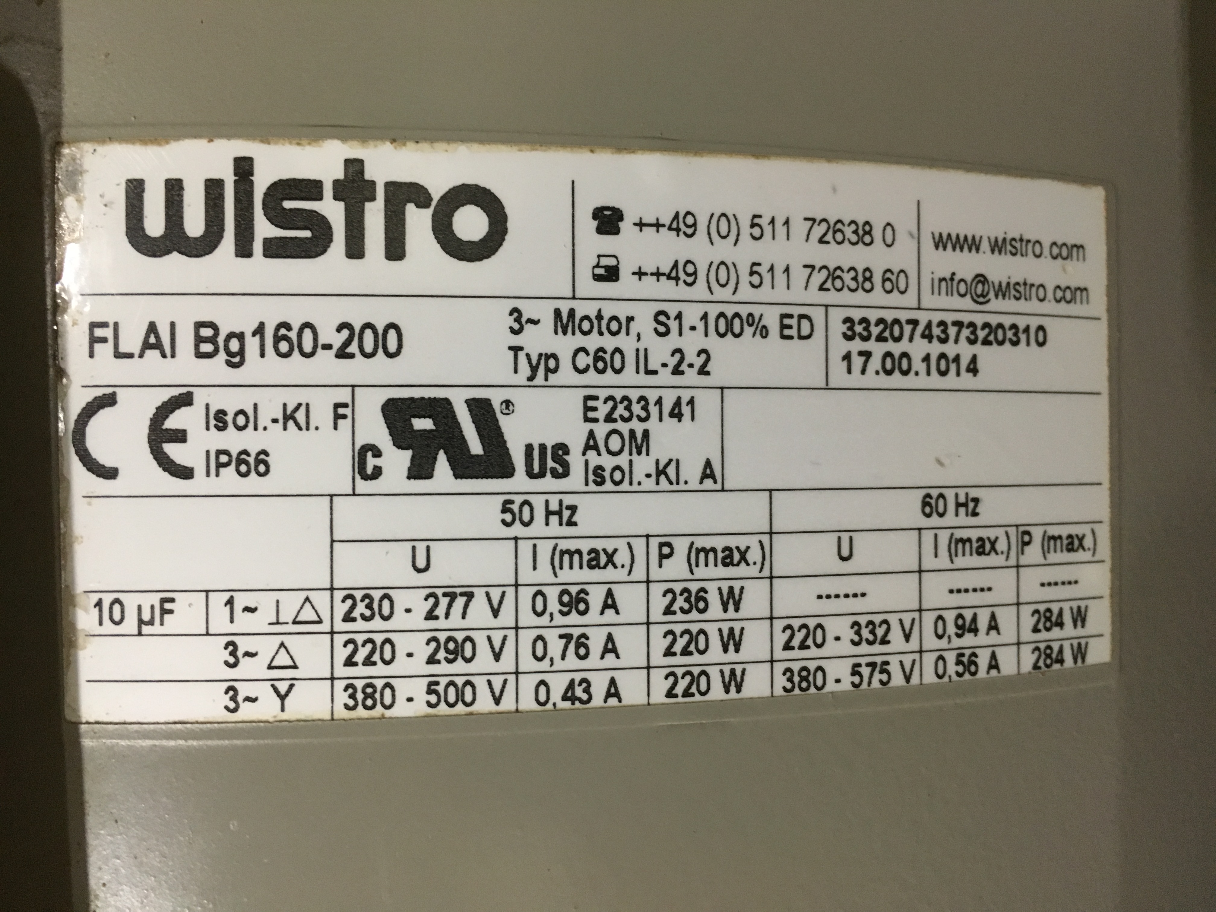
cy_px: 456
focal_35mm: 29
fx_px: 1019
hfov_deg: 61.7
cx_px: 608
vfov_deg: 48.2
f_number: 2.2
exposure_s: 1/33
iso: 200
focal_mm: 4.15
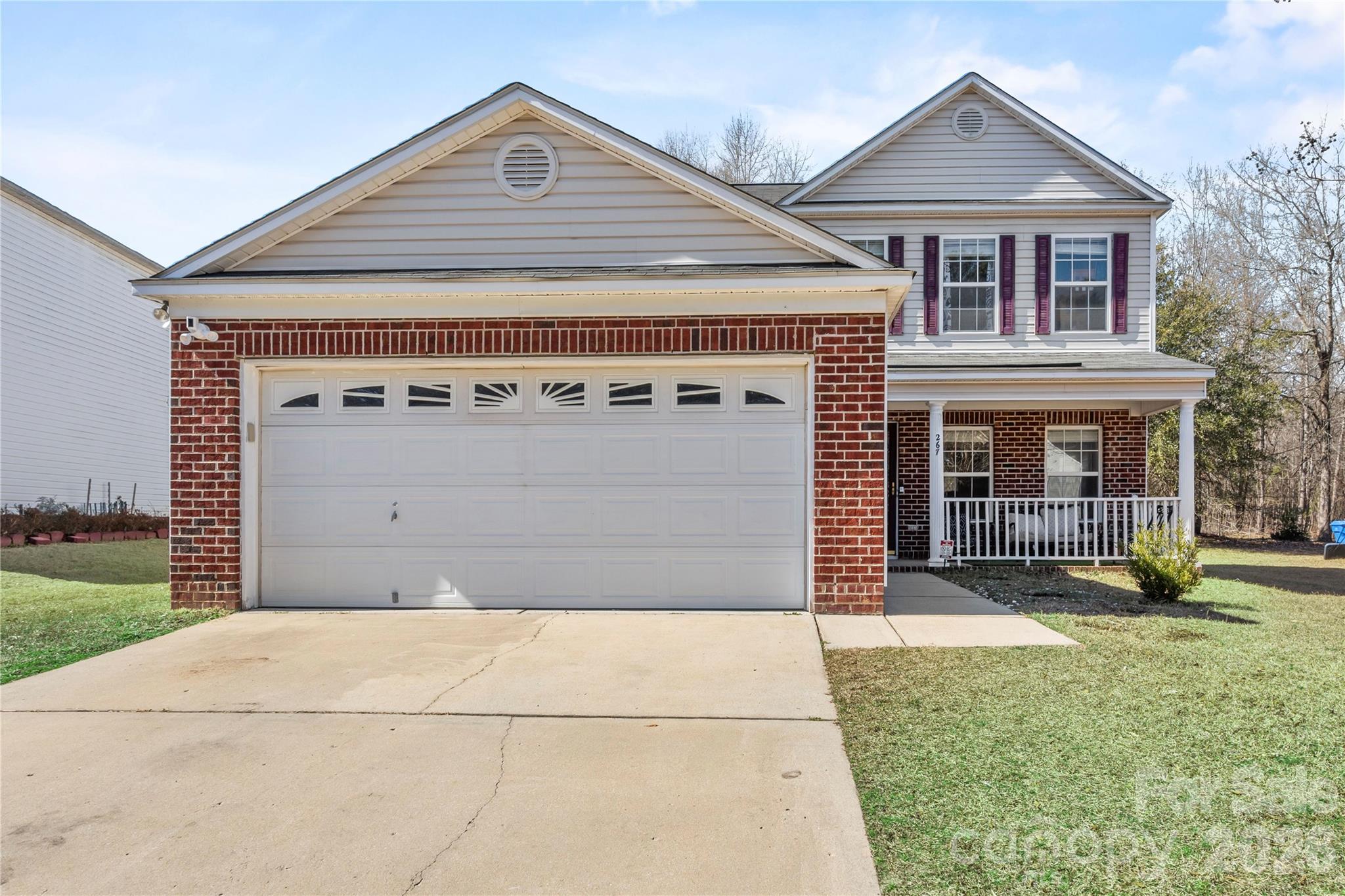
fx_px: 616
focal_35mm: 16
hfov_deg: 95.0
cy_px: 448
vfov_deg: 72.0
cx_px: 672
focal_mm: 11
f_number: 8
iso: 160
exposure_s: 1/160
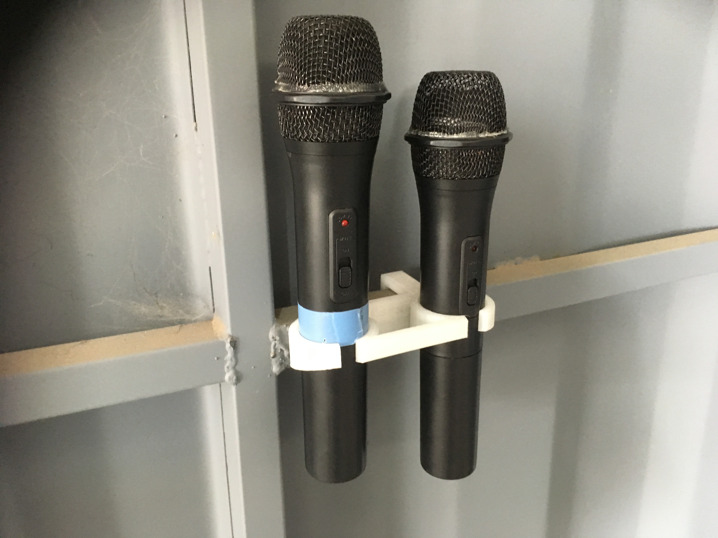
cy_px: 269
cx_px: 359
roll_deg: -1.6
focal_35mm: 29
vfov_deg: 48.2
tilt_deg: -17.7
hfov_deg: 61.7
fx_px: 602
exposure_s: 1/30
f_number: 2.2
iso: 200
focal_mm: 4.15
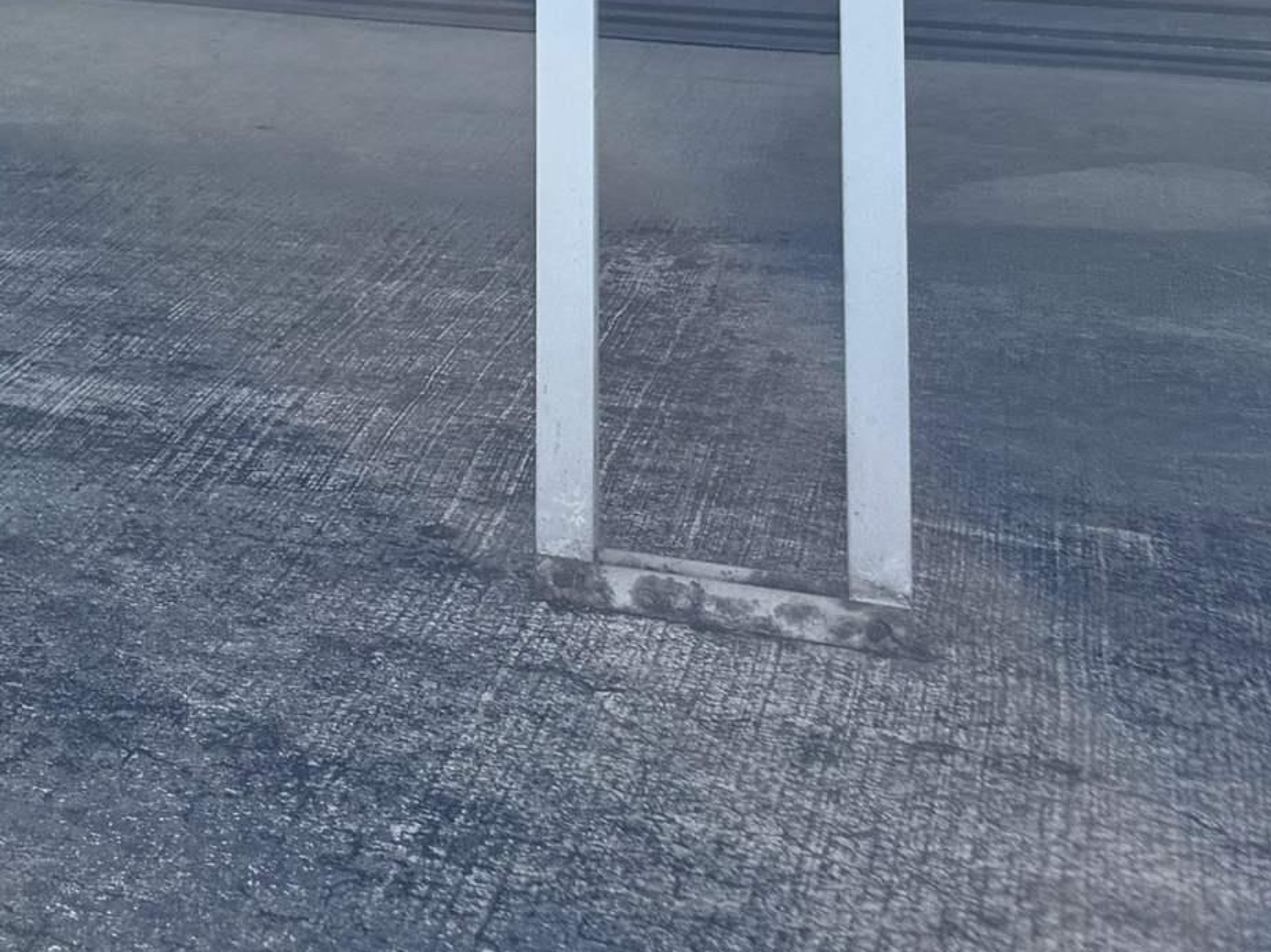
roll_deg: -0.4
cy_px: -499
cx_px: -783
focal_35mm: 80
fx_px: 2937
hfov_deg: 20.0
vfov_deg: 16.7
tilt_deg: +1.6
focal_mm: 6.76
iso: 80
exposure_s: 1/765
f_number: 1.78
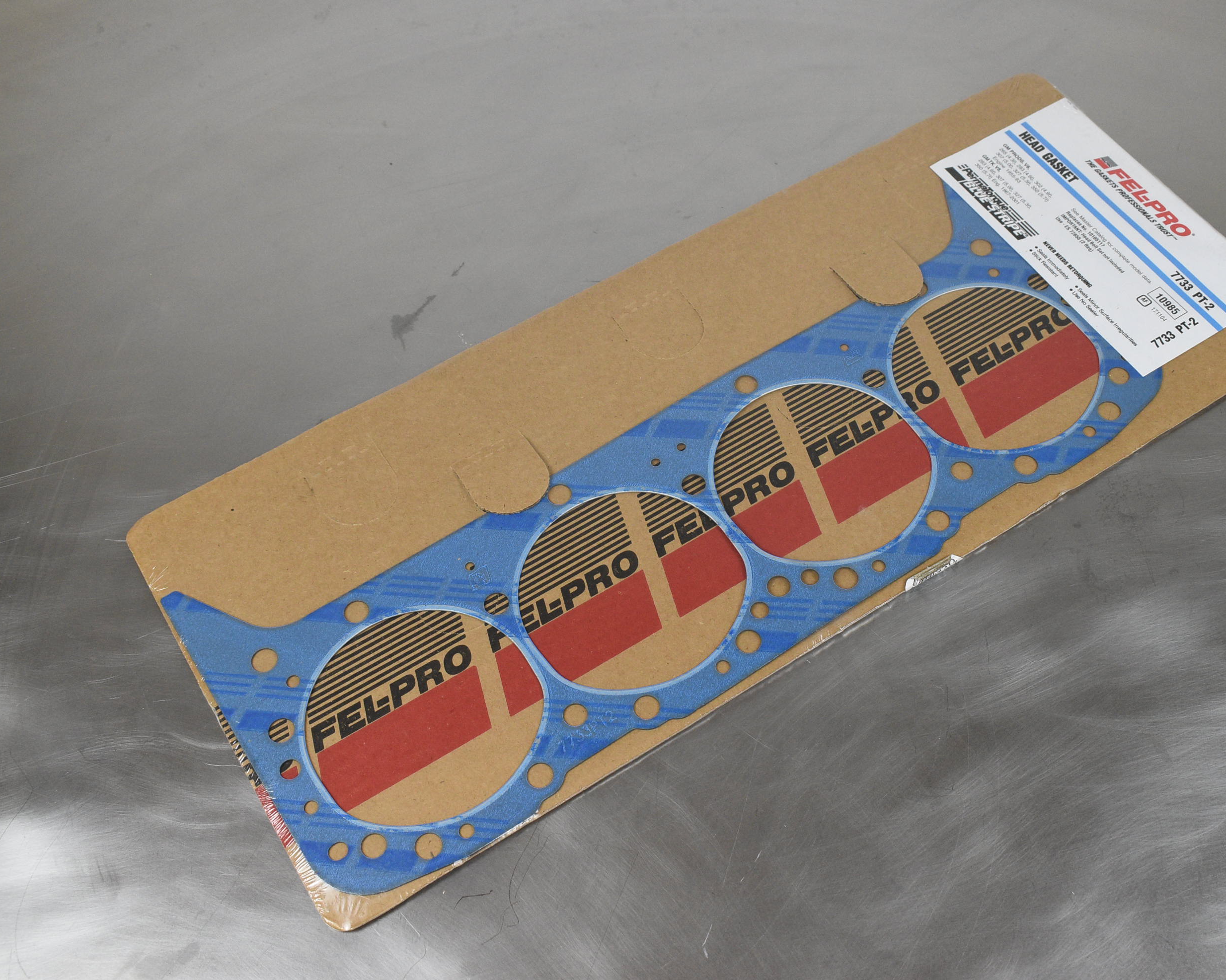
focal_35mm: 41
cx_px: 713
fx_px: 1488
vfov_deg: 36.5
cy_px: 485
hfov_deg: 44.6
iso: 1250
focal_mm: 24
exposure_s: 1/200
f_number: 7.1
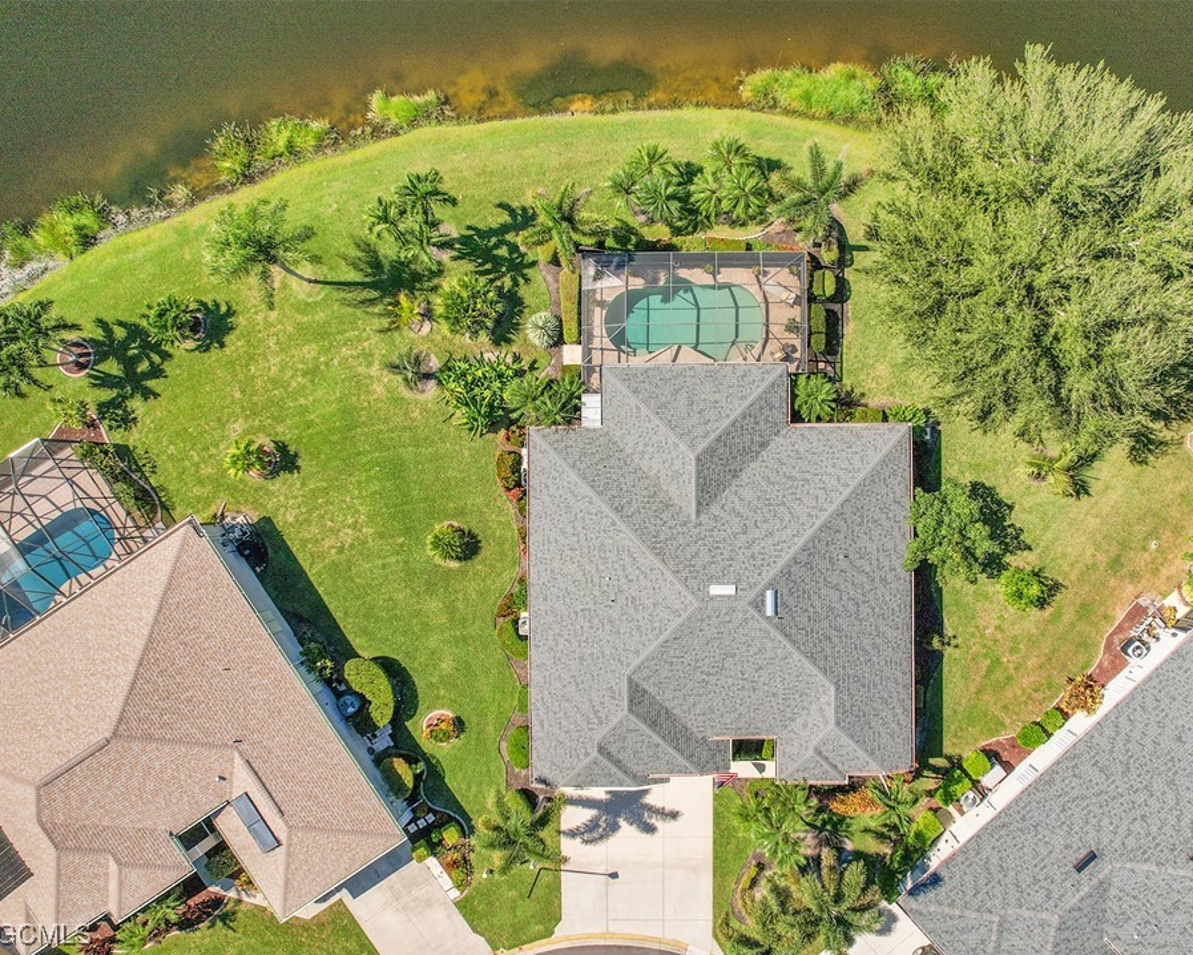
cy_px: 480
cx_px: 694
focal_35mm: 25
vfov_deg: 56.8
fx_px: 883
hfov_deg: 67.6
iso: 120
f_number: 2.8
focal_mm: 8.38
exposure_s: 1/725
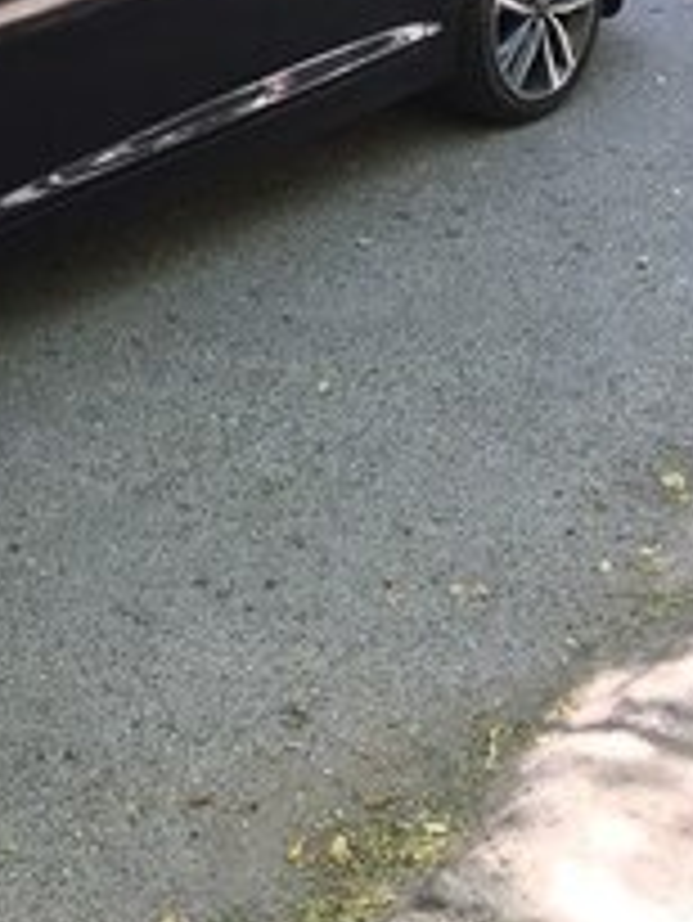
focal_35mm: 70
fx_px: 1867
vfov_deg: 25.6
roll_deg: +2.8
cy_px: -108
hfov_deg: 20.0
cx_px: -99
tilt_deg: -12.8
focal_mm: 4.15
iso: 50
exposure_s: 1/100
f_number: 2.2
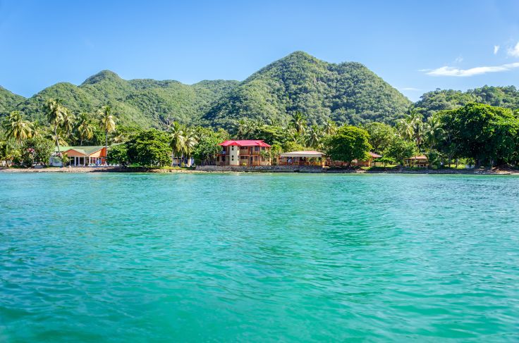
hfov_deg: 59.6
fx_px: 453
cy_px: 172
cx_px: 260
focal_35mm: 32
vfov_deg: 41.5
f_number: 5.6
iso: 200
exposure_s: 1/320
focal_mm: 21
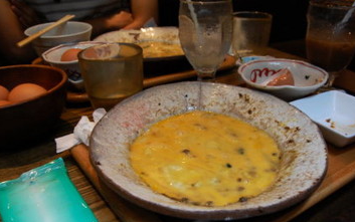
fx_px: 339
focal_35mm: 35
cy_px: 142
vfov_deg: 36.1
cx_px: 207
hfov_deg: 55.0
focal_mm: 18
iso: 800
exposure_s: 1/20
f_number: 7.1
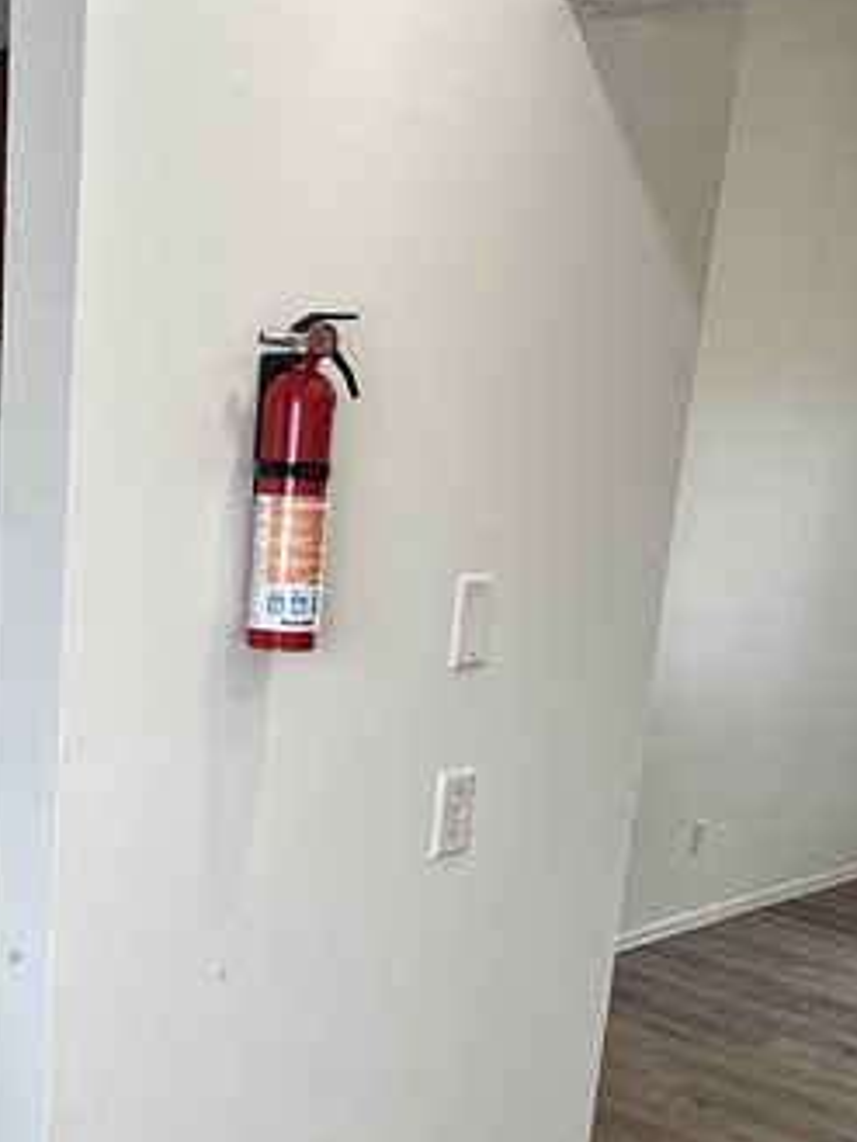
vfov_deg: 40.3
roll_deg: -2.4
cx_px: 49
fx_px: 1517
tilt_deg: -13.2
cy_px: 833
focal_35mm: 46
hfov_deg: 29.9
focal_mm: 2.22
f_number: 2.2
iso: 100
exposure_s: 1/120
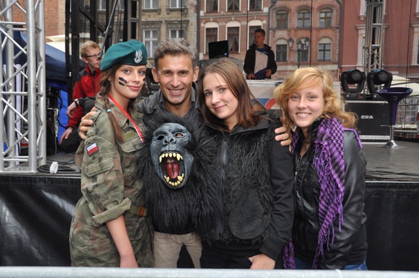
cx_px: 210
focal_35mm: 39
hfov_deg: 49.6
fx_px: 453
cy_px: 139
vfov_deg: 34.1
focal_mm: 26
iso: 500
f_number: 6.3
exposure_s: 1/100
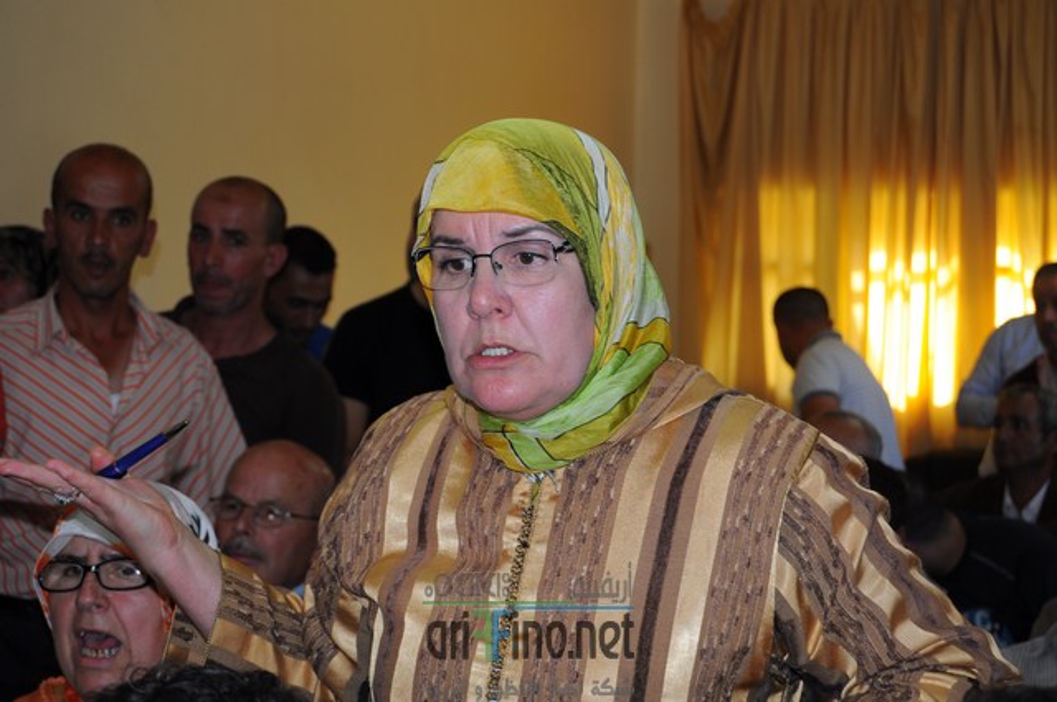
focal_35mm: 82
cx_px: 528
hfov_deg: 24.6
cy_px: 351
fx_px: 2419
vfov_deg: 16.5
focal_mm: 55
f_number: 5.6
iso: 200
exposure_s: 1/60
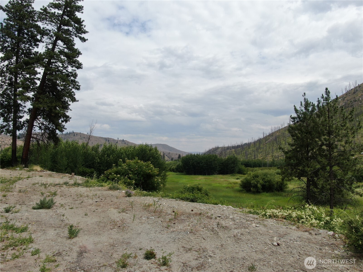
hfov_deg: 71.6
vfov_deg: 56.8
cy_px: 136
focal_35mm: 24
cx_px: 182
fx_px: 252
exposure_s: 1/1600
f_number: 2.8
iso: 100
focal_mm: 4.39
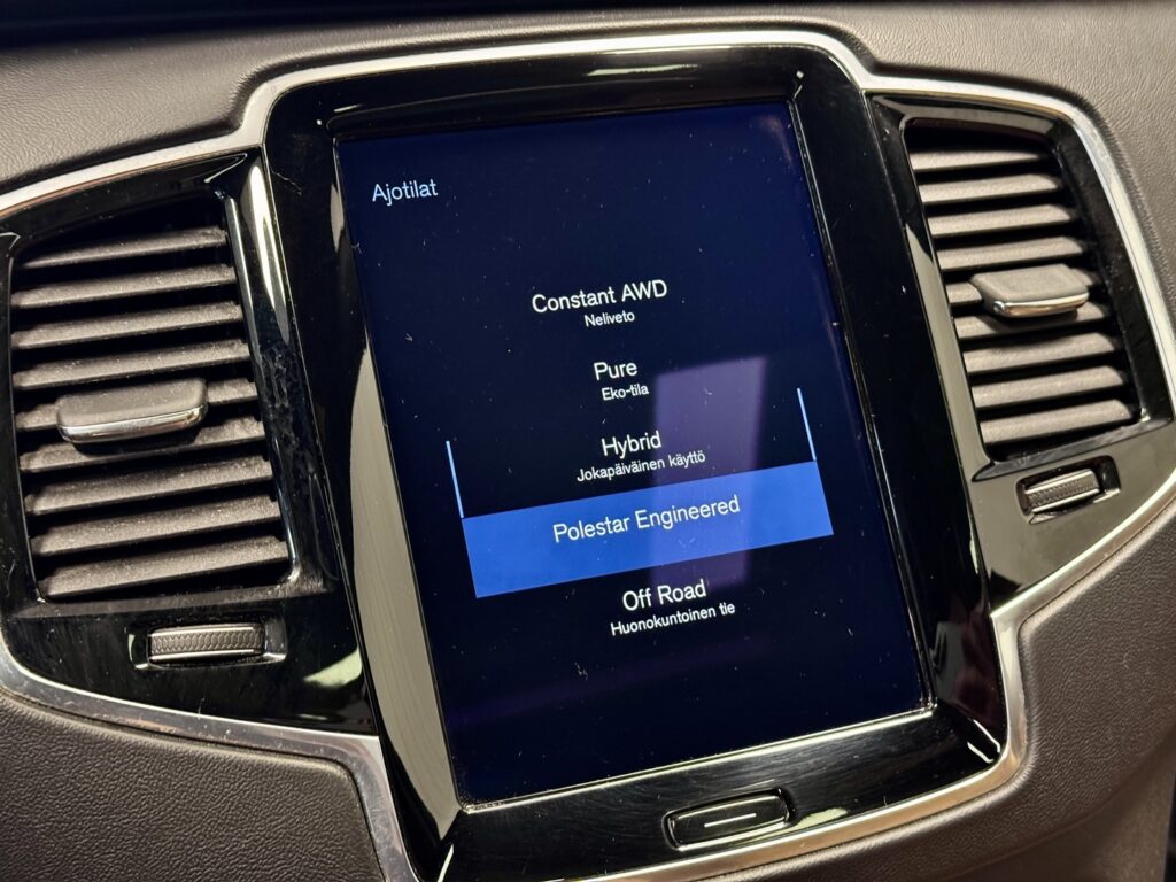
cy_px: 441
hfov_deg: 39.7
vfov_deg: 30.3
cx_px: 588
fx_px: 1631
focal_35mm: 48
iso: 500
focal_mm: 6.76
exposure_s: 1/25
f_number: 1.78
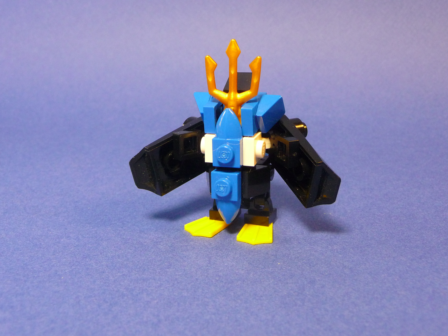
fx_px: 557
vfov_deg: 33.6
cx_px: 224
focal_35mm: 43
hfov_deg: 43.9
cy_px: 168
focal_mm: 7.1
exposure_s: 1/30
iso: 320
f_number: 4
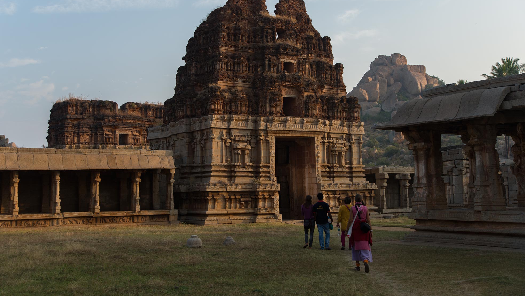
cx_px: 258
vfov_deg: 24.9
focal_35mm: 48
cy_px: 128
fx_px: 668
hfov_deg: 42.9
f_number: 5.6
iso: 100
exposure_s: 1/125
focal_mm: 45
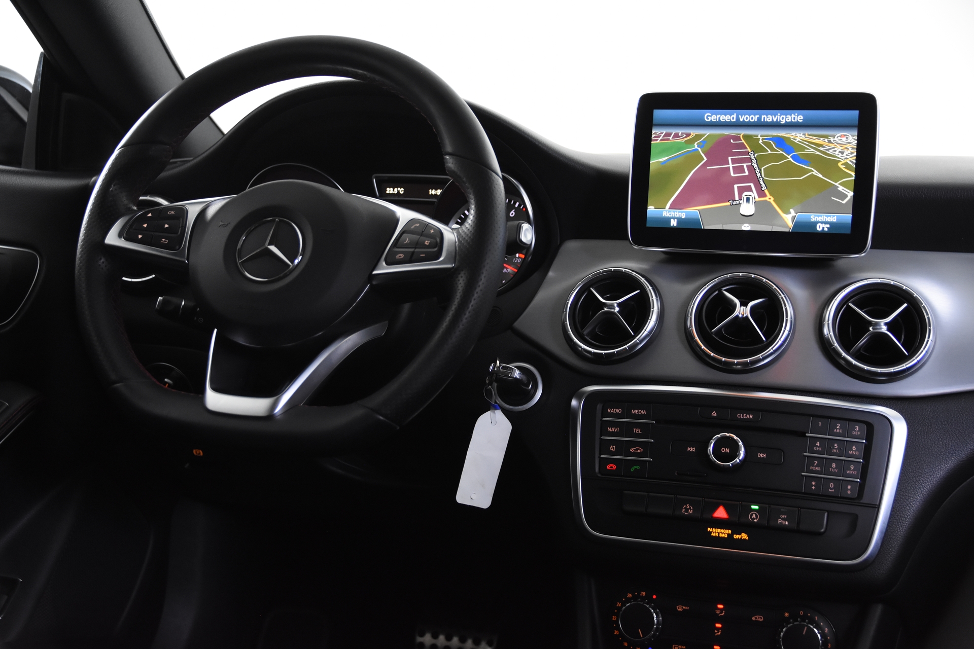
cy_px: 324
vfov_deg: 28.9
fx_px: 1258
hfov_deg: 42.3
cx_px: 487
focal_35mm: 46
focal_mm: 31
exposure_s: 1/50
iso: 2200
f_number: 3.3
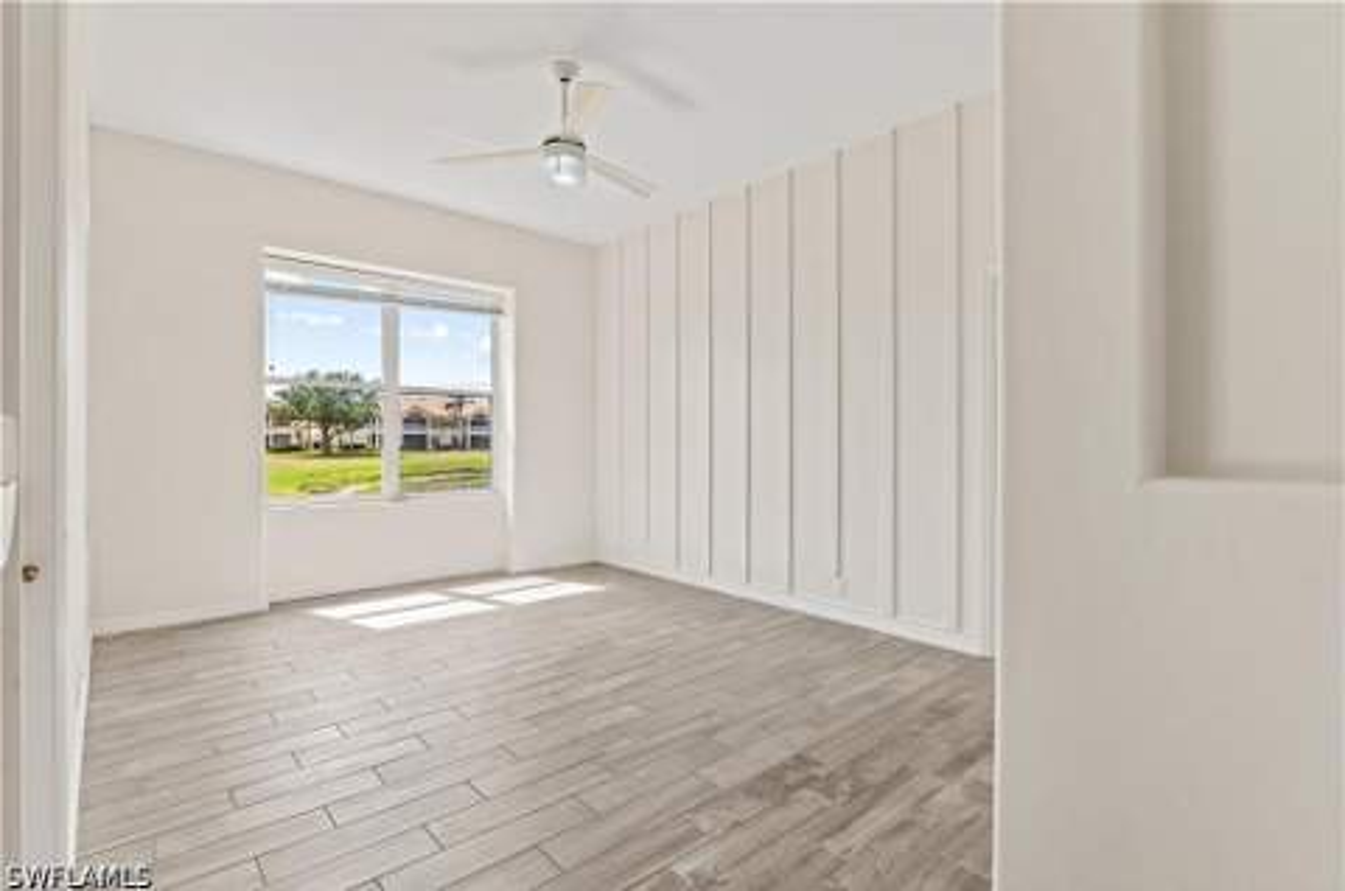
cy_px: 446
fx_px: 597
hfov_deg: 96.8
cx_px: 672
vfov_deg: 73.5
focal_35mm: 16
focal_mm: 16
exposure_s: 1/30
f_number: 10
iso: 320
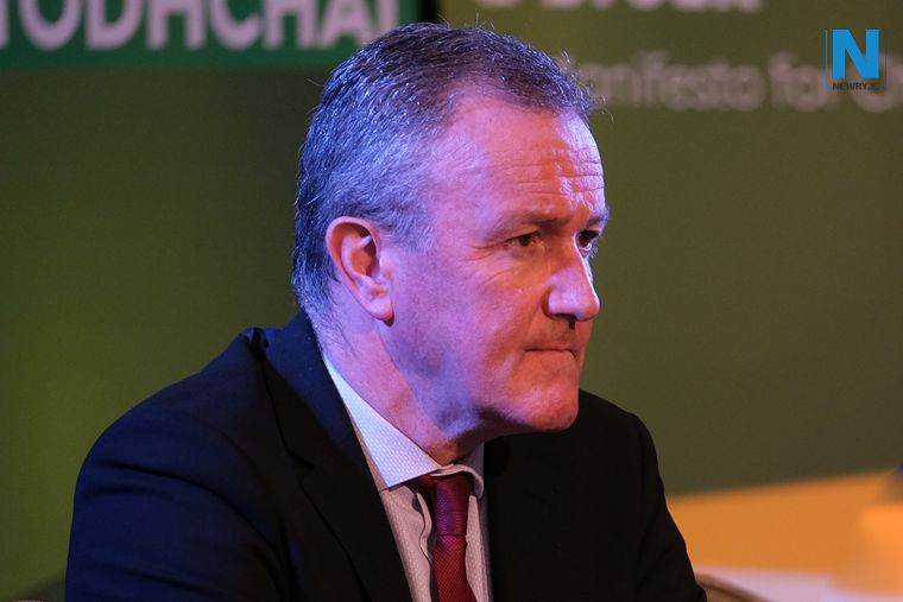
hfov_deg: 9.8
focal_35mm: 210
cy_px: 301
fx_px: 5268
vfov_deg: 6.5
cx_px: 452
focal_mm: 140
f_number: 2.8
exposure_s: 1/120
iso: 1250
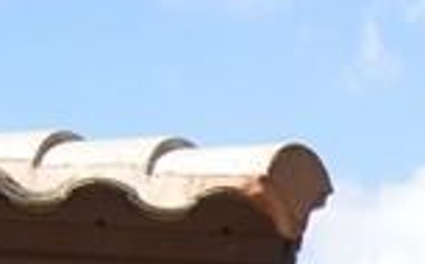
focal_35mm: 261
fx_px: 3018
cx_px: 1315
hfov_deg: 7.1
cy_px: 981
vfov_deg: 4.6
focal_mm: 24
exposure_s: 1/200
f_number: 7.1
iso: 100
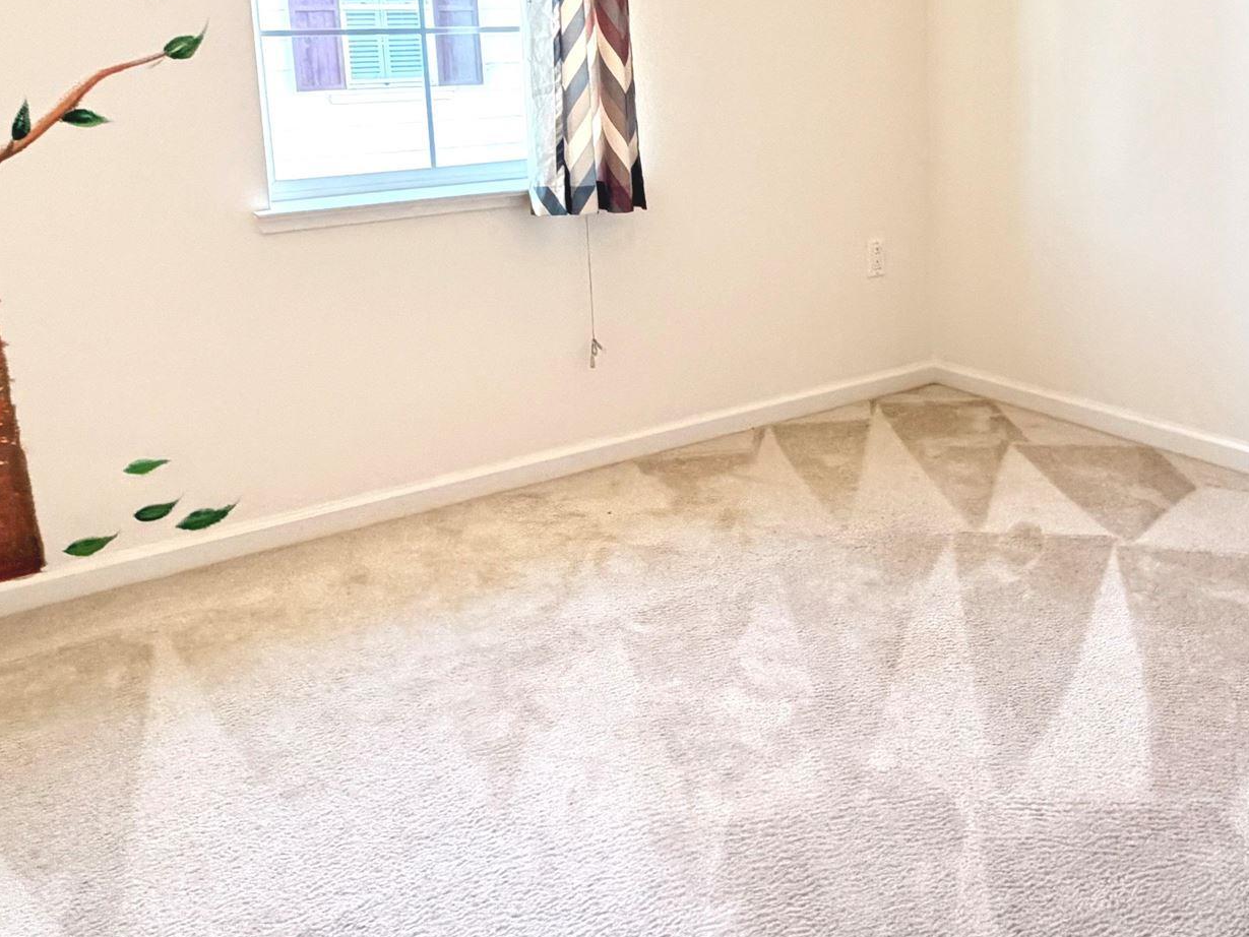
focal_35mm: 35
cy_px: 244
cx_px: 828
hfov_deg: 51.7
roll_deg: +1.7
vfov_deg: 39.7
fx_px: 1263
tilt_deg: -7.9
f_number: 2.2
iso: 800
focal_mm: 2.22
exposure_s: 1/60
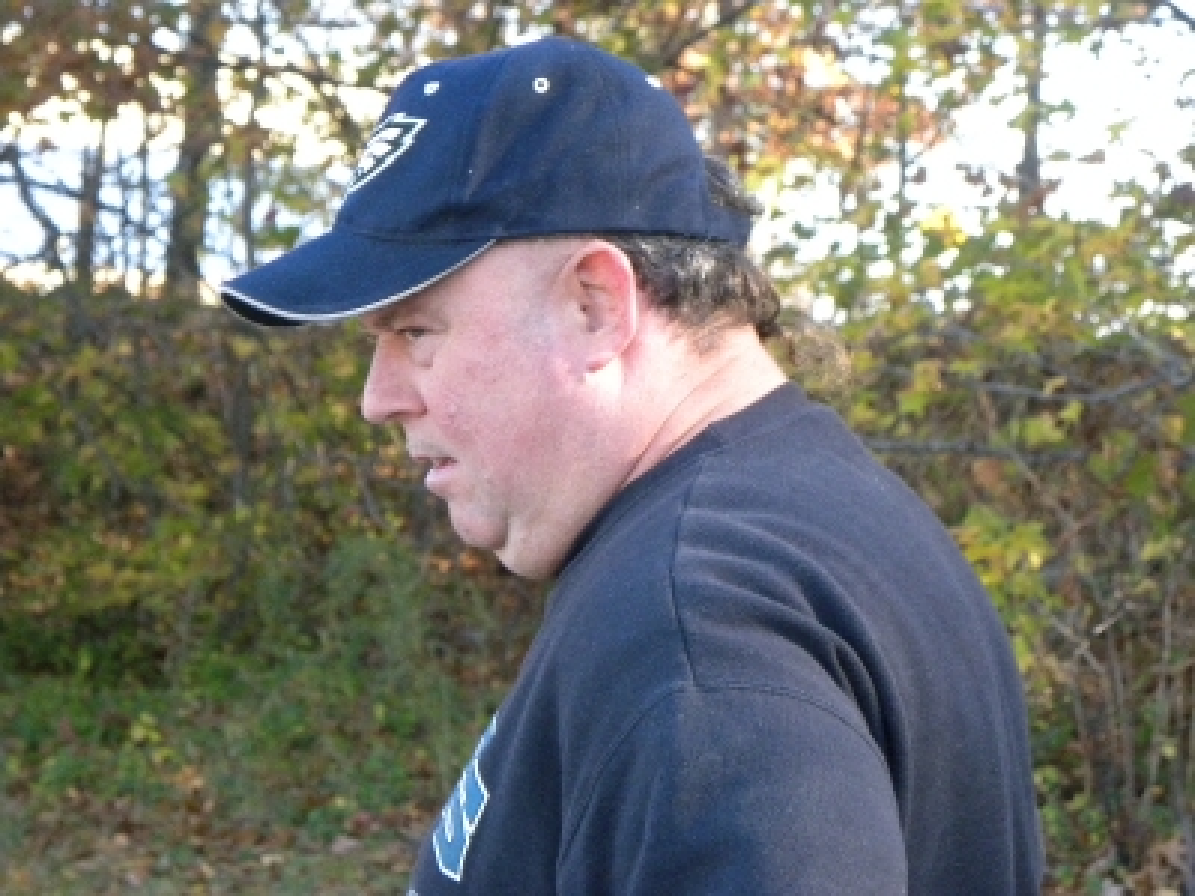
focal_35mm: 162
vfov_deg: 9.2
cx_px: 598
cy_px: 448
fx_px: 5593
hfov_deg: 12.2
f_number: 4.5
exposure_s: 1/213
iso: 465
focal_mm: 28.8
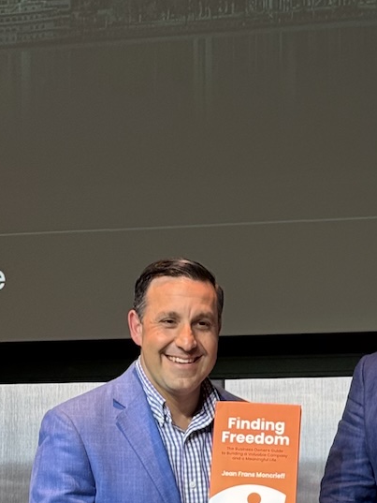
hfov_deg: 10.1
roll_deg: -0.1
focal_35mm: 143
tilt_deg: +1.0
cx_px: 525
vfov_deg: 13.7
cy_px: 380
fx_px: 2076
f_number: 1.78
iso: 160
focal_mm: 6.76
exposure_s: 1/60
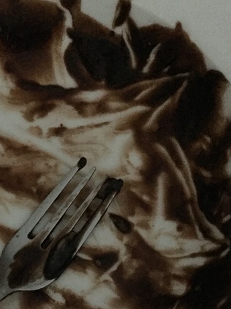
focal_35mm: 58
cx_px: 44
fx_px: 516
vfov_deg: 31.9
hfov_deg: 24.8
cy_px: 267
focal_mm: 4.15
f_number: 2.2
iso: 2000
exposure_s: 1/17
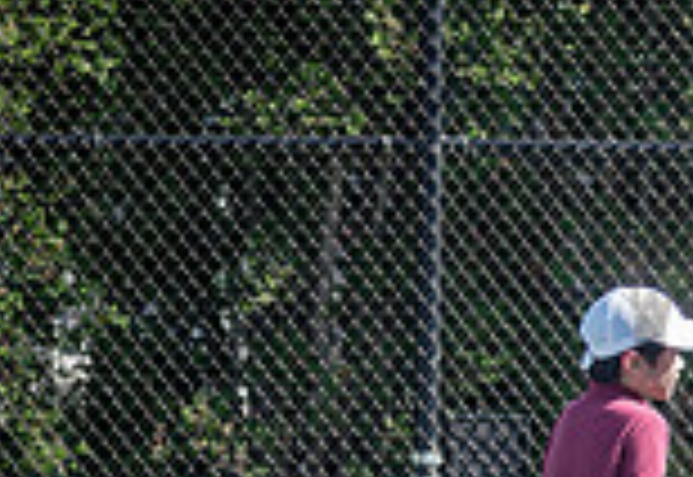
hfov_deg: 5.9
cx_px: 1328
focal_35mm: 336
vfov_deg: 4.2
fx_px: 6533
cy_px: 459
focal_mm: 80
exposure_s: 1/800
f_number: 3.5
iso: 200
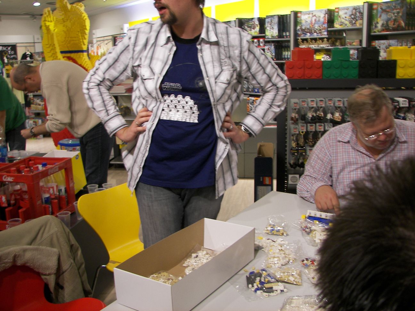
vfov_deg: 39.7
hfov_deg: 51.4
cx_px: 208
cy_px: 156
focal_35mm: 36
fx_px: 432
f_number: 2.8
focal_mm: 6
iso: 64
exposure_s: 1/30
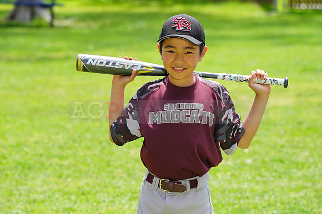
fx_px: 1922
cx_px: 161
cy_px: 107
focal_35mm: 215
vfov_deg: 6.4
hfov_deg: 9.6
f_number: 8
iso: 200
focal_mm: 215
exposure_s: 1/160
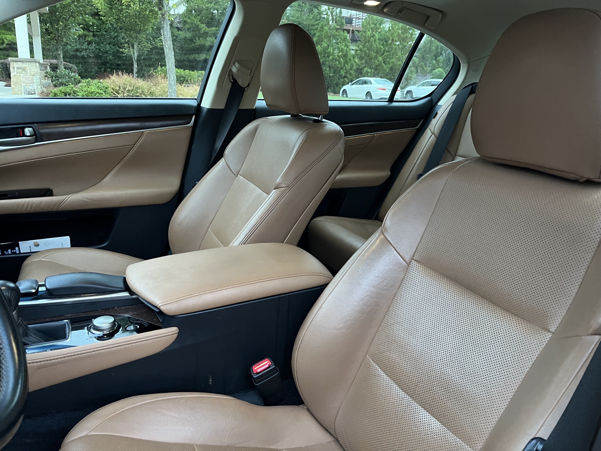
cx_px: 300
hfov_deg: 67.3
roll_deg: -1.7
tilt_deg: -17.3
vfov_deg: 53.1
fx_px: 451
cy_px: 226
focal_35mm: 26
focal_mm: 5.1
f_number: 1.6
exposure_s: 1/30
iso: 500
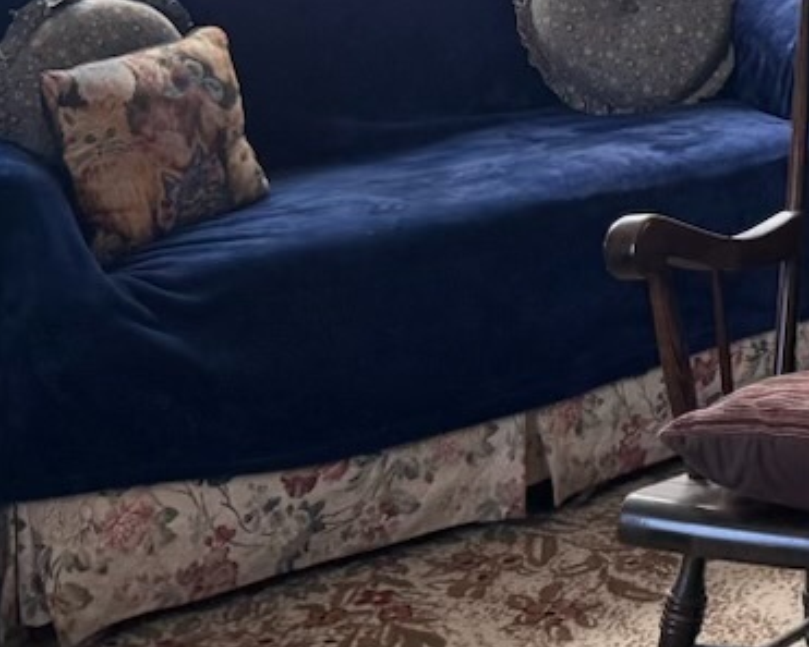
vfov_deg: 14.4
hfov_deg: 17.4
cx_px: 1143
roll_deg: +0.9
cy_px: -270
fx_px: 2419
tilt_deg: -6.3
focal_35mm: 101
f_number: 1.78
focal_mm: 6.76
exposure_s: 1/74
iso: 200
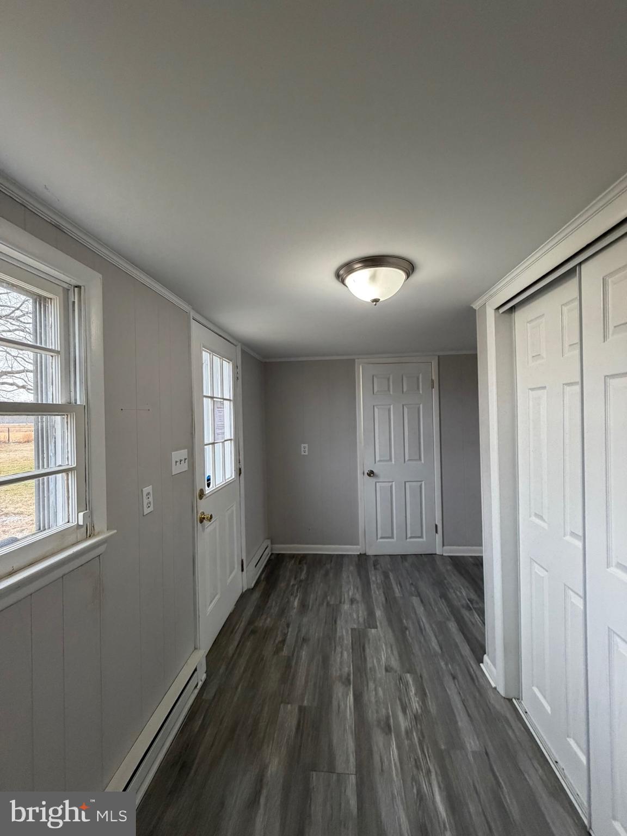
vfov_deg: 102.1
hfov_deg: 85.7
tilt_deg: -0.2
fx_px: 338
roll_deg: -0.3
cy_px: 418
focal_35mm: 14
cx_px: 314
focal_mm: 2.22
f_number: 2.2
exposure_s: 1/120
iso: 250
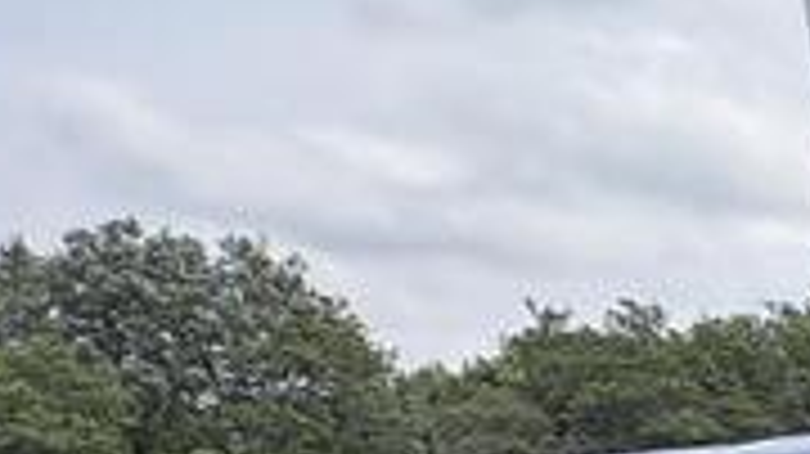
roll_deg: +2.9
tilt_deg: -10.0
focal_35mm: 76
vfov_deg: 13.7
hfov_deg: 15.1
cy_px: 890
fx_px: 1631
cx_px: 1953
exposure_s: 1/569
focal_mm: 2.22
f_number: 2.2
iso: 40
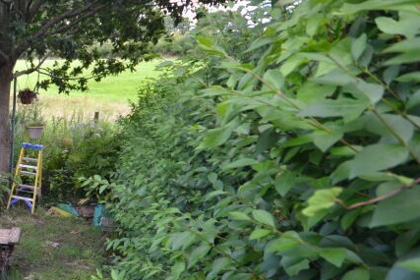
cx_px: -62
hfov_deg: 40.5
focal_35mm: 36
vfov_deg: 36.3
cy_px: 198
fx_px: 420
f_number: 5.6
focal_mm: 10
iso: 200
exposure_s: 1/125
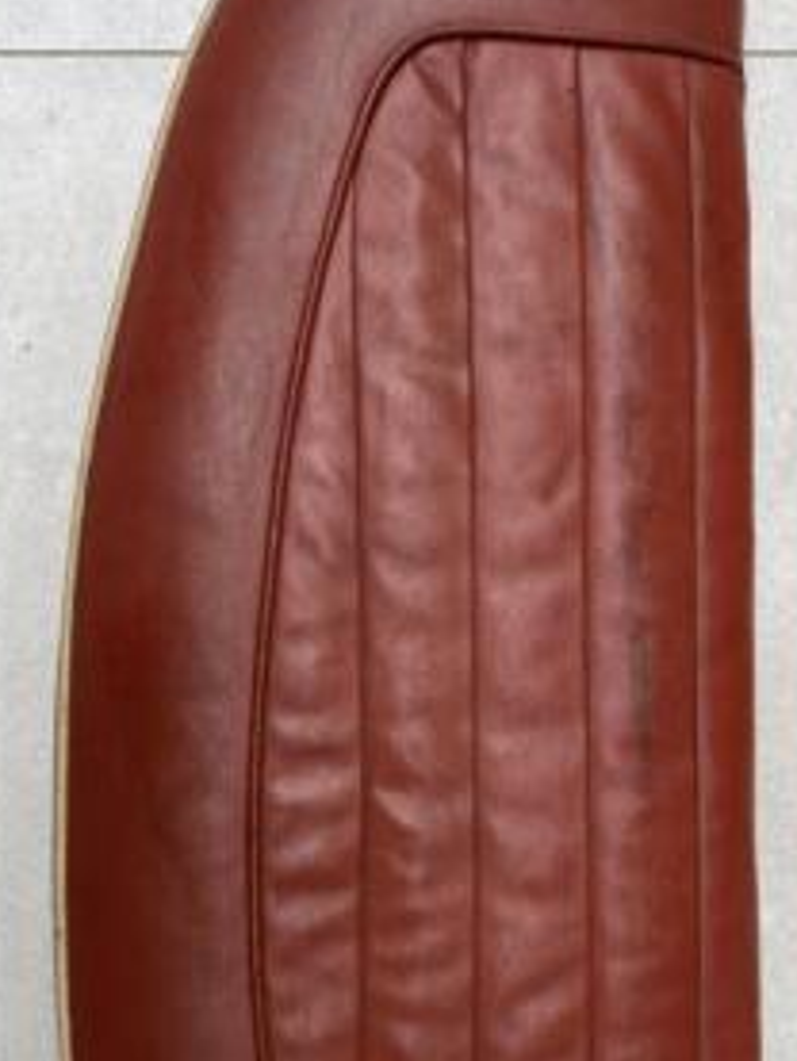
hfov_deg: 29.1
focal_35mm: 50
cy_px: 802
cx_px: 406
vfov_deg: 37.2
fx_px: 1534
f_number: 1.8
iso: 32
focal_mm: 4.25
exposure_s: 1/281
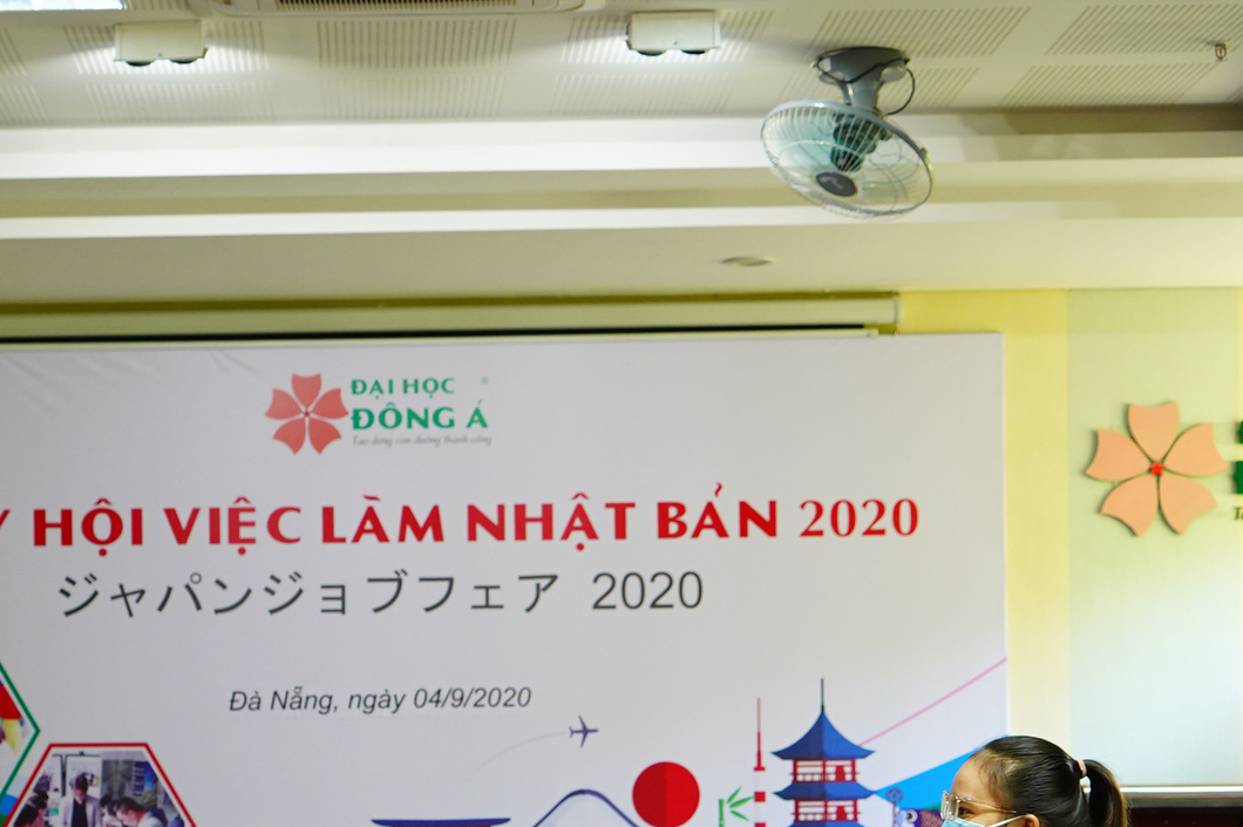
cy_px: 758
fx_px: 2864
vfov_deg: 16.2
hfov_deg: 24.2
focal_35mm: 83
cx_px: 284
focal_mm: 44
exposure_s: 1/50
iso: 2000
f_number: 5
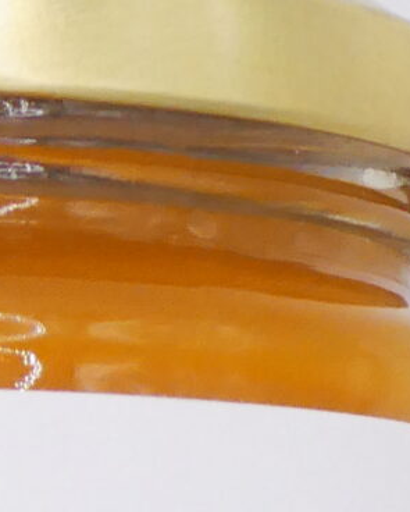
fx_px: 3802
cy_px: 779
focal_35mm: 251
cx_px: 752
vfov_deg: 7.6
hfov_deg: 6.0
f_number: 3.7
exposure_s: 1/320
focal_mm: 6.7
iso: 80
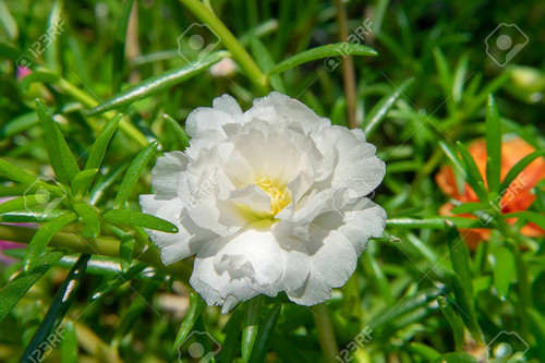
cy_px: 182
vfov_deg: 33.4
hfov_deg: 48.5
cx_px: 272
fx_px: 605
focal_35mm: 40
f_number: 25
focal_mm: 40
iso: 160
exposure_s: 1/60
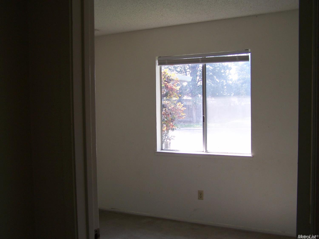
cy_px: 120
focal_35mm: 38
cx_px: 160
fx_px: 350
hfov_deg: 49.0
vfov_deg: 37.7
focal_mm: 6.3
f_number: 2.8
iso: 80
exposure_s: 1/125
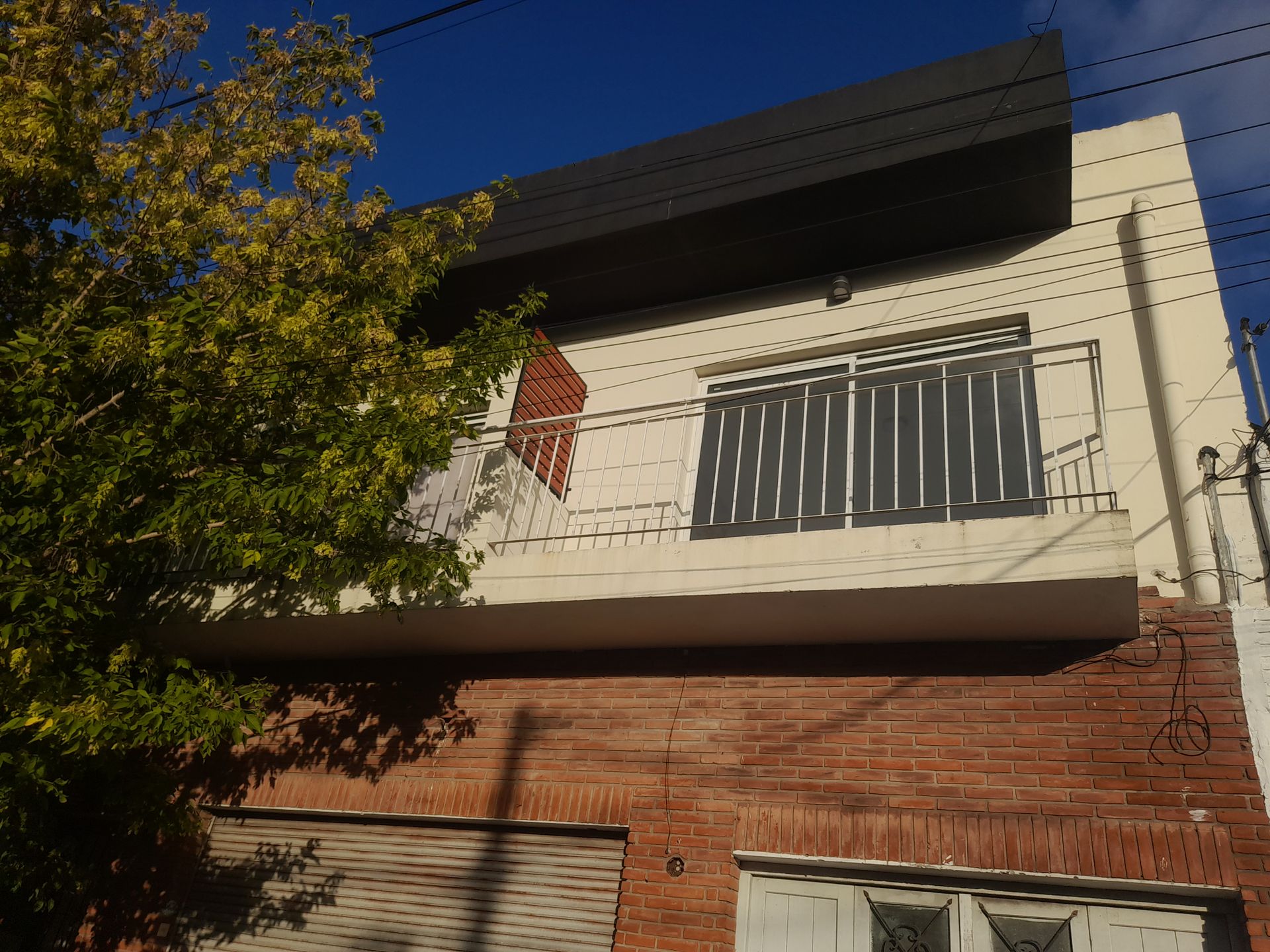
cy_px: 476
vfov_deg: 54.9
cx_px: 635
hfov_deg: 69.4
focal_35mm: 25
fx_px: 917
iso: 20
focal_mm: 4.6
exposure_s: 1/1381
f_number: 2
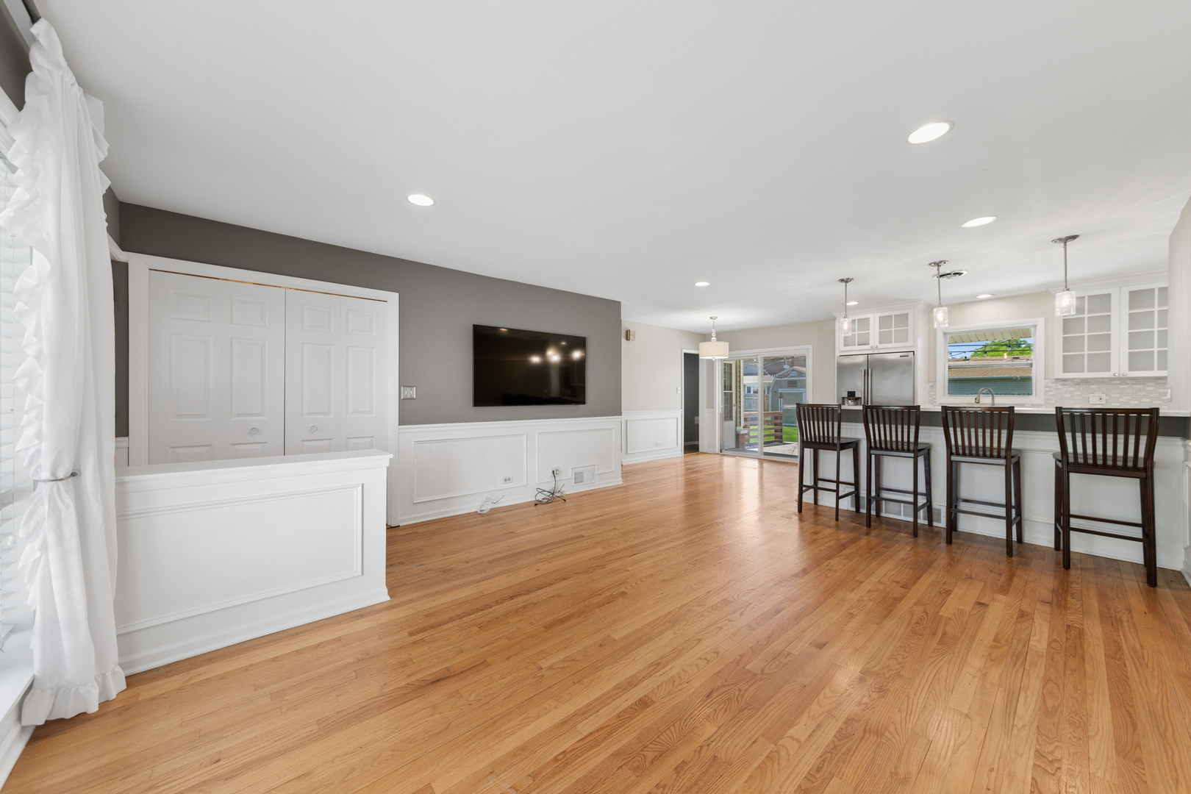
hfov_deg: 112.6
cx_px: 596
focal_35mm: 12
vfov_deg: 90.0
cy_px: 397
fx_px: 397
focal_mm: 12
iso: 160
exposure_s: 1/20
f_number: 10
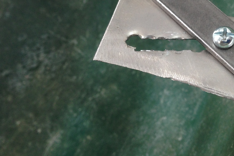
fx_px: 409
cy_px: 44
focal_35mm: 63
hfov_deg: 31.6
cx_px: 157
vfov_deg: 21.4
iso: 80
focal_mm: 4.12
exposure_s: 1/20
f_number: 2.4
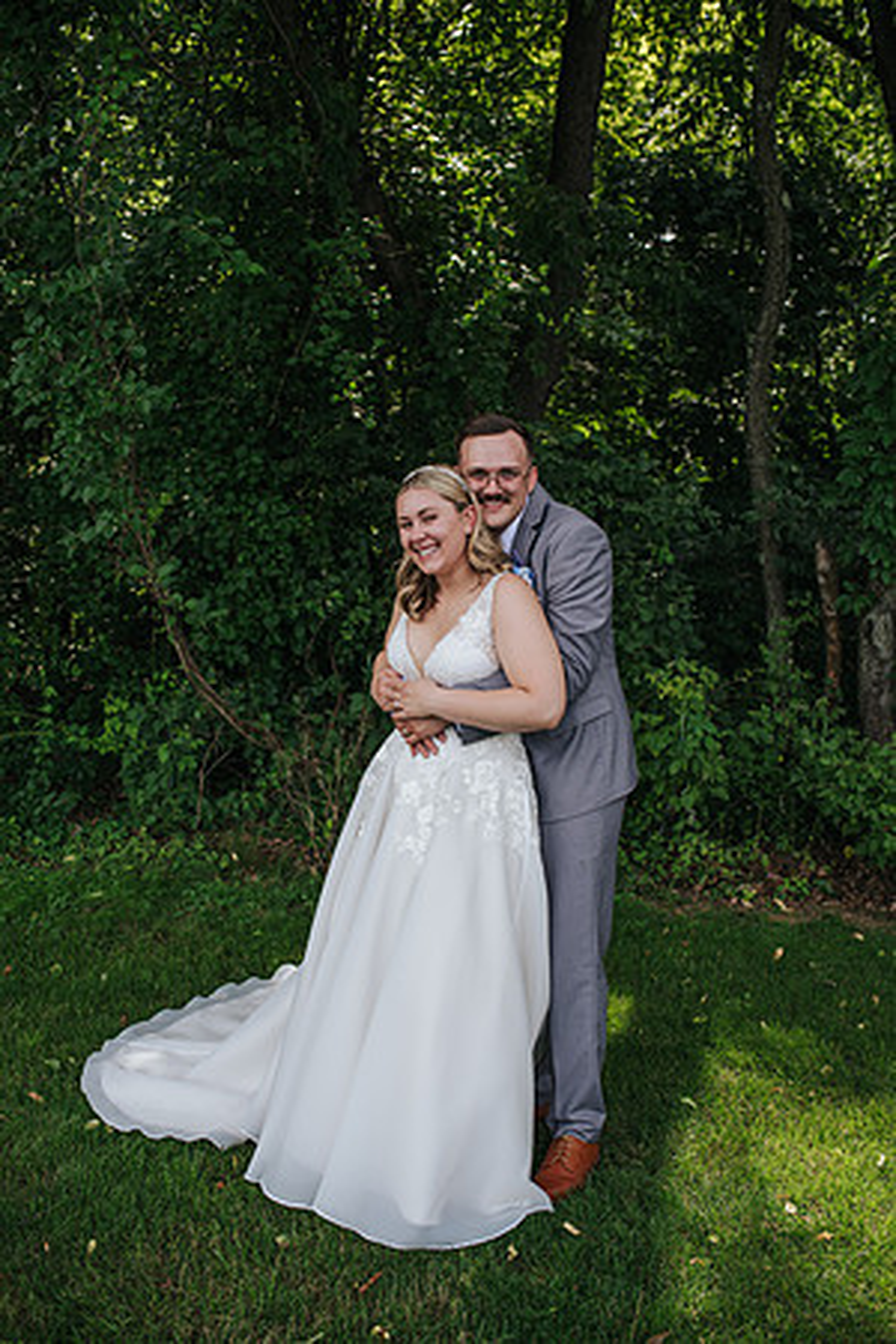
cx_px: 448
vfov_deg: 54.4
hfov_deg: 37.9
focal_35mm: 35
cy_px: 672
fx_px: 1307
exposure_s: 1/320
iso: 100
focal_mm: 35
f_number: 3.2
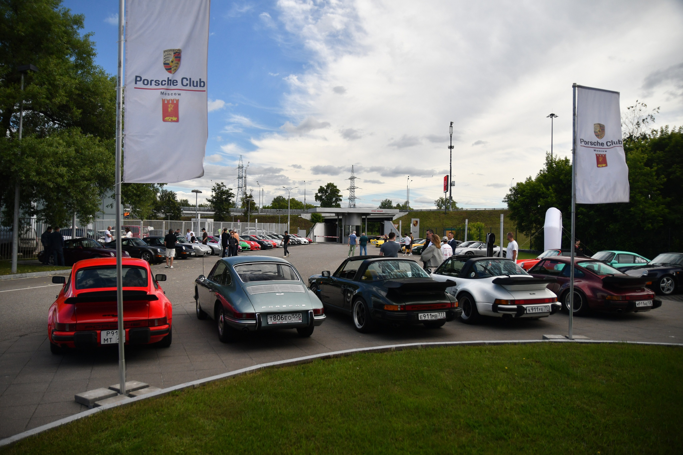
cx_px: 342
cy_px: 228
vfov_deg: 51.3
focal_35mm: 25
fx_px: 474
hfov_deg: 71.5
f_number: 2.8
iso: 500
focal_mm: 17
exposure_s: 1/3200
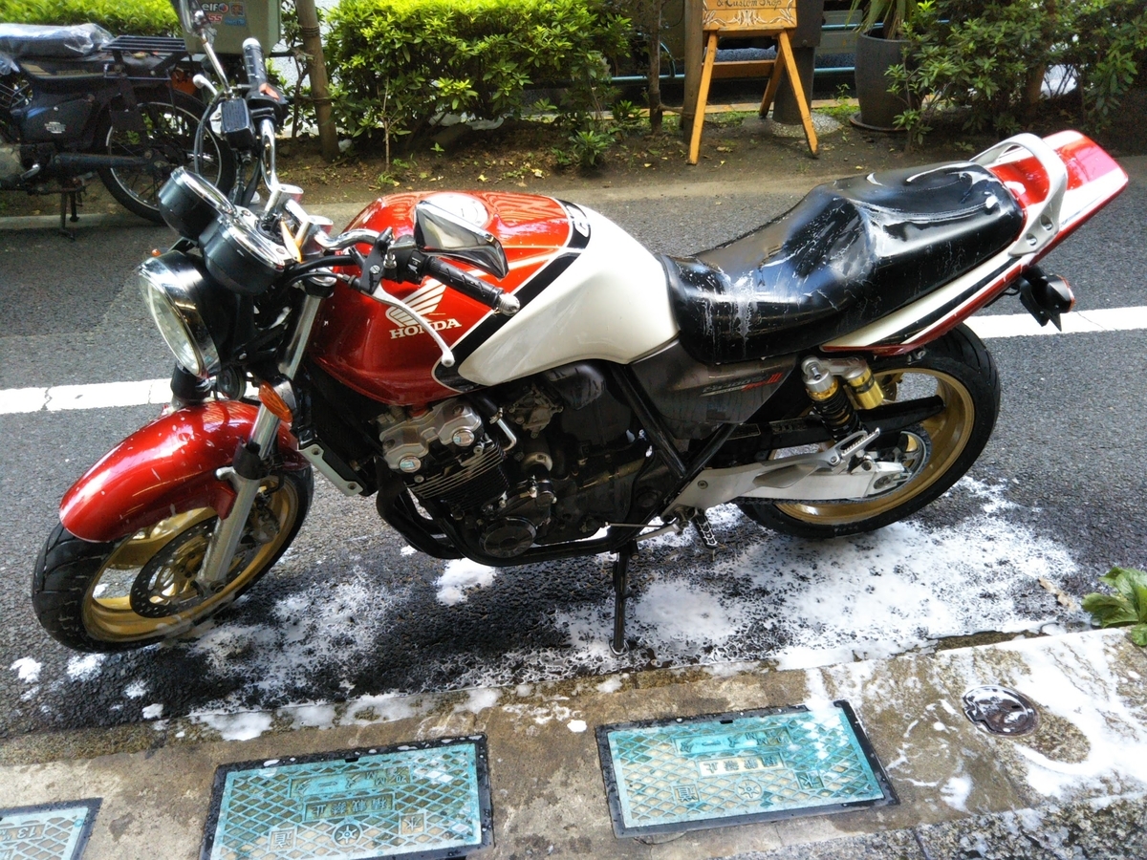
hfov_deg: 60.0
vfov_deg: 46.8
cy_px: 430
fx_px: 994
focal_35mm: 30
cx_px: 574
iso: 80
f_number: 2.2
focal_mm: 4
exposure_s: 1/93
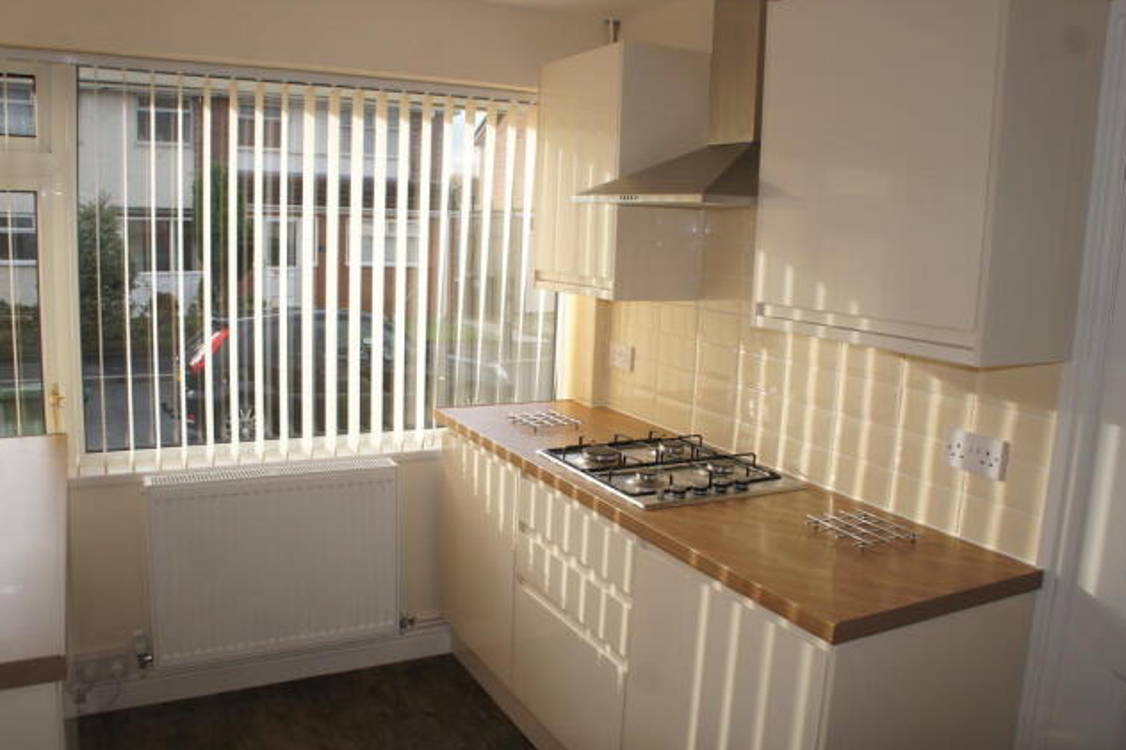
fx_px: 875
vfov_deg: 46.4
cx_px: 551
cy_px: 371
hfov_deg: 65.5
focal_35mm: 28
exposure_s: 1/100
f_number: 5.6
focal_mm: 18
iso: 200
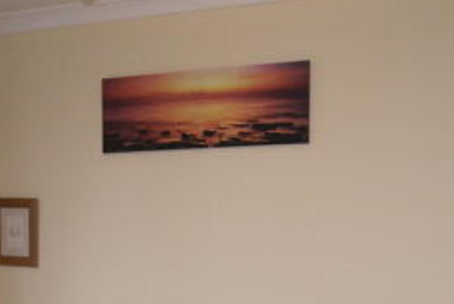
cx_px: 233
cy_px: 327
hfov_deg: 21.4
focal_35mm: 95
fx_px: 1199
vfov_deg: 14.1
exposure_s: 1/60
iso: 400
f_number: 5.6
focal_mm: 26
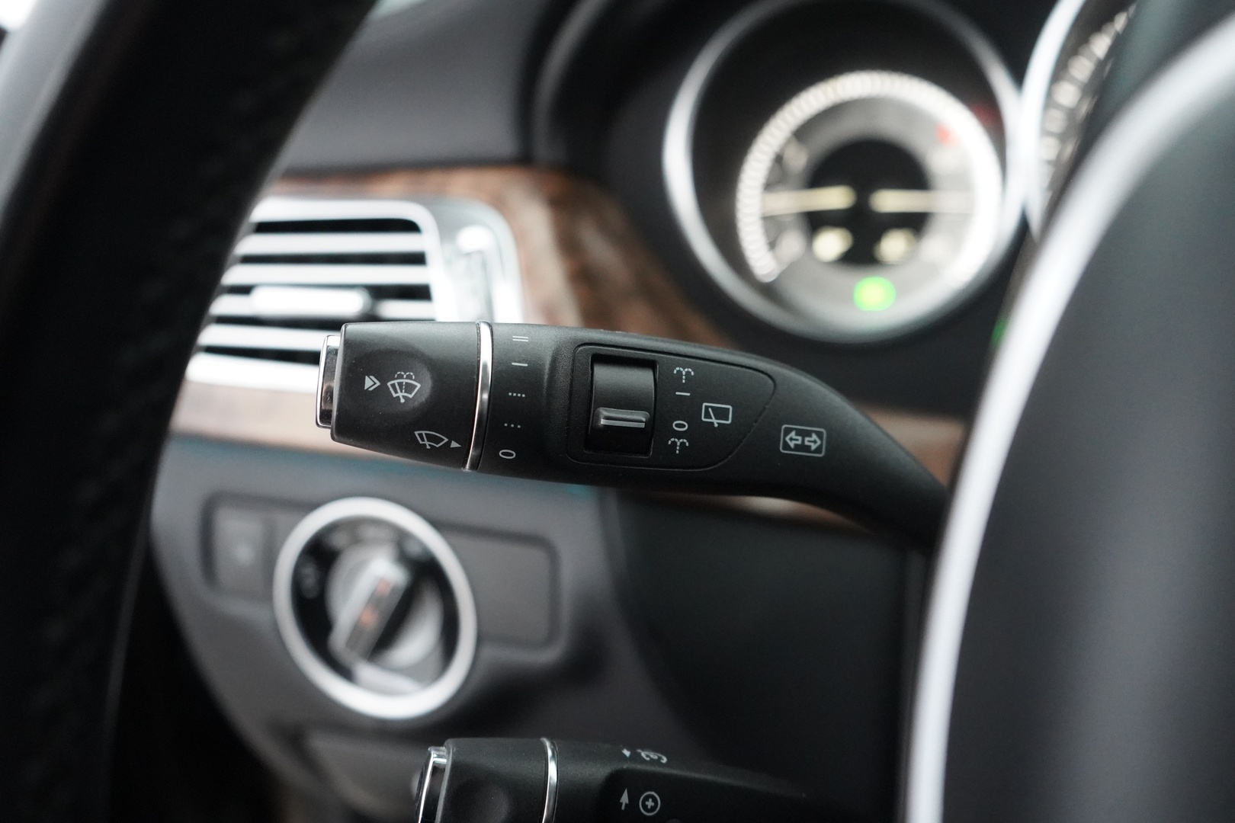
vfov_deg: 41.1
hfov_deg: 58.7
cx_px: 618
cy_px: 412
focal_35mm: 32
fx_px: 1098
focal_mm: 32
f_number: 4
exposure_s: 1/60
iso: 10000
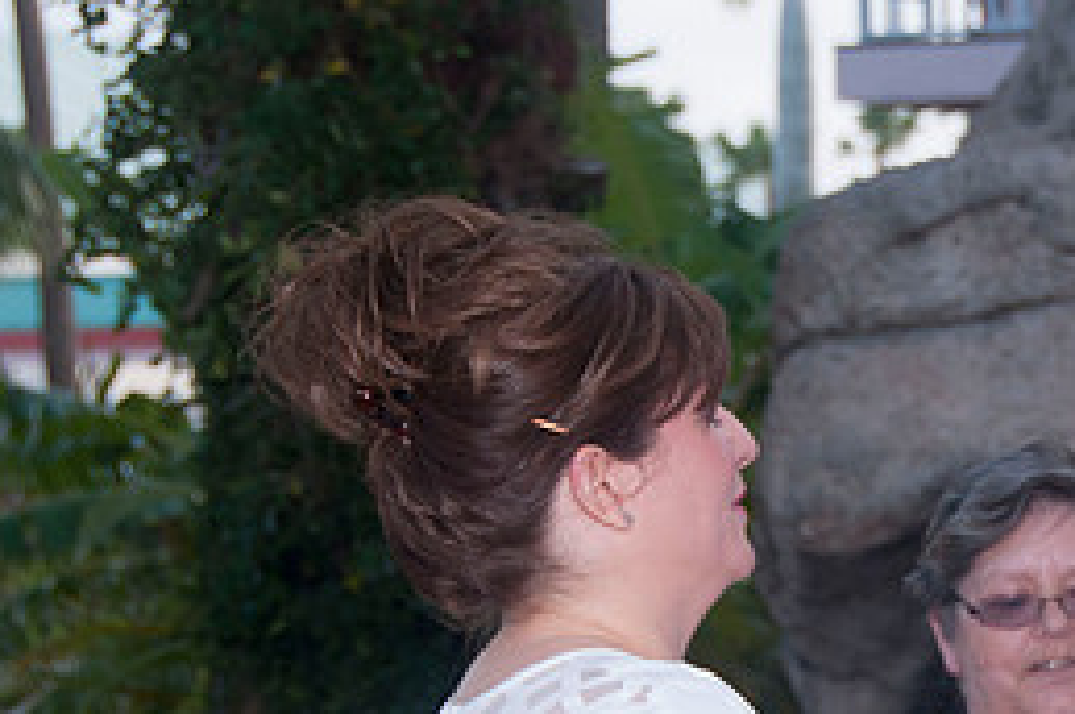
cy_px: 629
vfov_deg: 8.5
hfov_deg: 12.6
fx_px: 4802
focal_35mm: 161
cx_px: 1029
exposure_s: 1/250
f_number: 5.6
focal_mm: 48
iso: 200
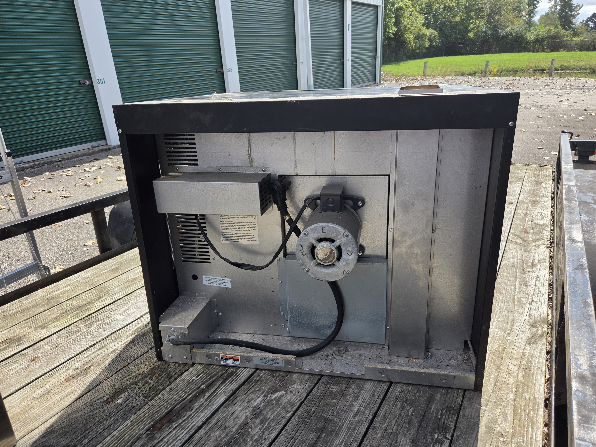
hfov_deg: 73.9
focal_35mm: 23
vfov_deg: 58.9
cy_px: 224
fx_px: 396
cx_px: 298
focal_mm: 5.4
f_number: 1.8
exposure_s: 1/2339
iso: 80
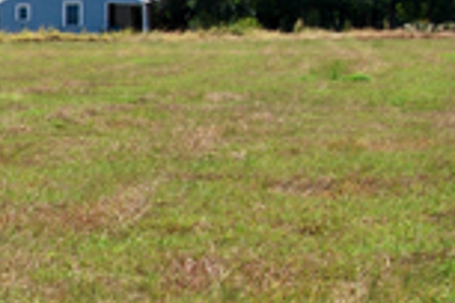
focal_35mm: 276
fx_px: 3488
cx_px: -312
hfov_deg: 7.3
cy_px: 134
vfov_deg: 5.0
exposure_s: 1/250
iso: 100
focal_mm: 44
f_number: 8
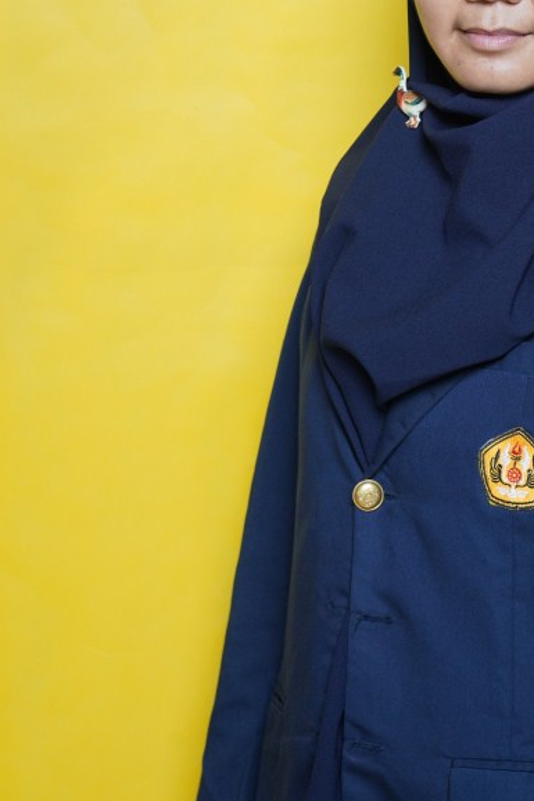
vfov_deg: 16.4
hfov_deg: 11.0
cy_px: 176
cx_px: 465
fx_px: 2760
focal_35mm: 124
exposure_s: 1/200
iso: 200
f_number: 6.3
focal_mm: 70
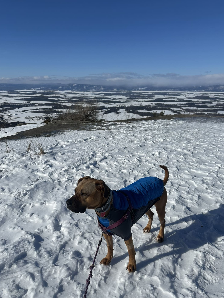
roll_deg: -1.6
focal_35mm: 25
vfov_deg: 69.4
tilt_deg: -18.1
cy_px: 152
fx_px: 216
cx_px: 113
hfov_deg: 54.9
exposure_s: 1/15625
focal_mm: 6.86
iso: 80
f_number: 1.78
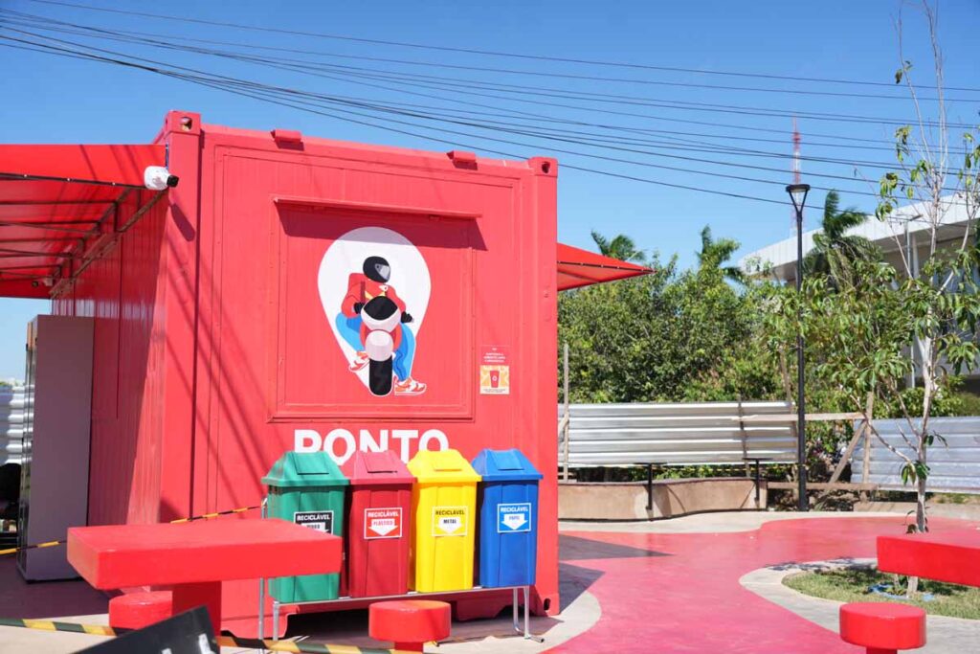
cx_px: 490
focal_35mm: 40
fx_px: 1089
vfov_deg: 33.4
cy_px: 327
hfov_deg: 48.5
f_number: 4
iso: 640
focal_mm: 40
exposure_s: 1/6400
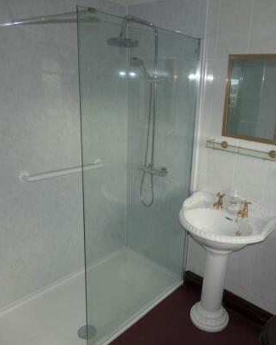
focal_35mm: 28
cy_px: 172
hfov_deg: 50.7
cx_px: 182
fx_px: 286
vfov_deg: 62.2
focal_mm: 3.6
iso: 80
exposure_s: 1/60
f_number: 2.8
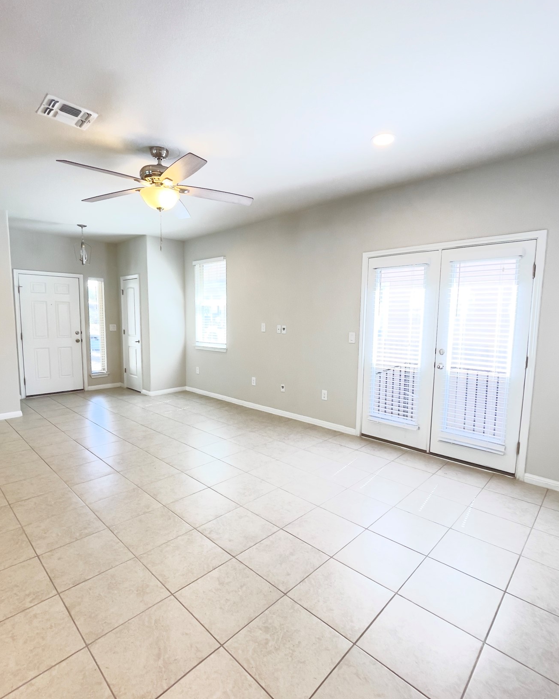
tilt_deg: -7.2
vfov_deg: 93.1
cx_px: 275
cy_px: 362
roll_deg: -1.2
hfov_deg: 80.4
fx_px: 331
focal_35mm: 16
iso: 250
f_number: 2.4
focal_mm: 1.54
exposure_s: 1/120
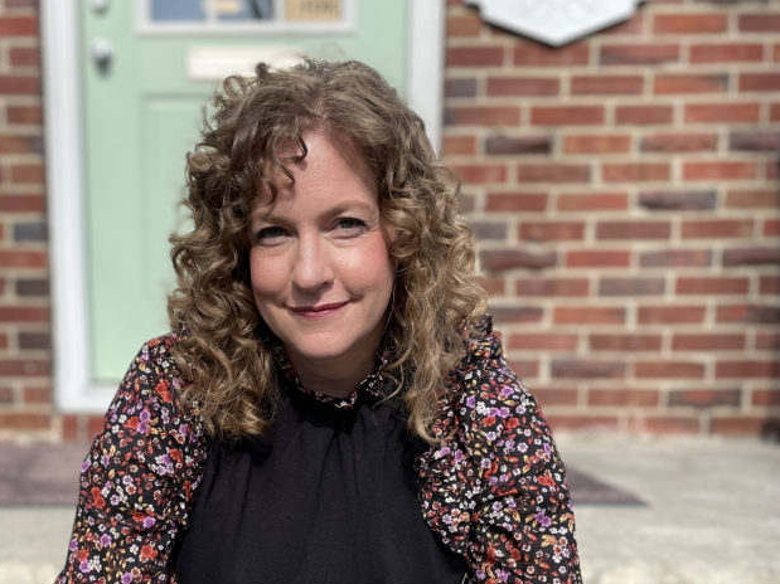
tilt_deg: -7.6
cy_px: 471
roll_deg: +0.5
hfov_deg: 43.2
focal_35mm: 43
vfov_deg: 32.6
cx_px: 253
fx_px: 969
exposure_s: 1/2053
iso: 50
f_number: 1.6
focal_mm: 4.2
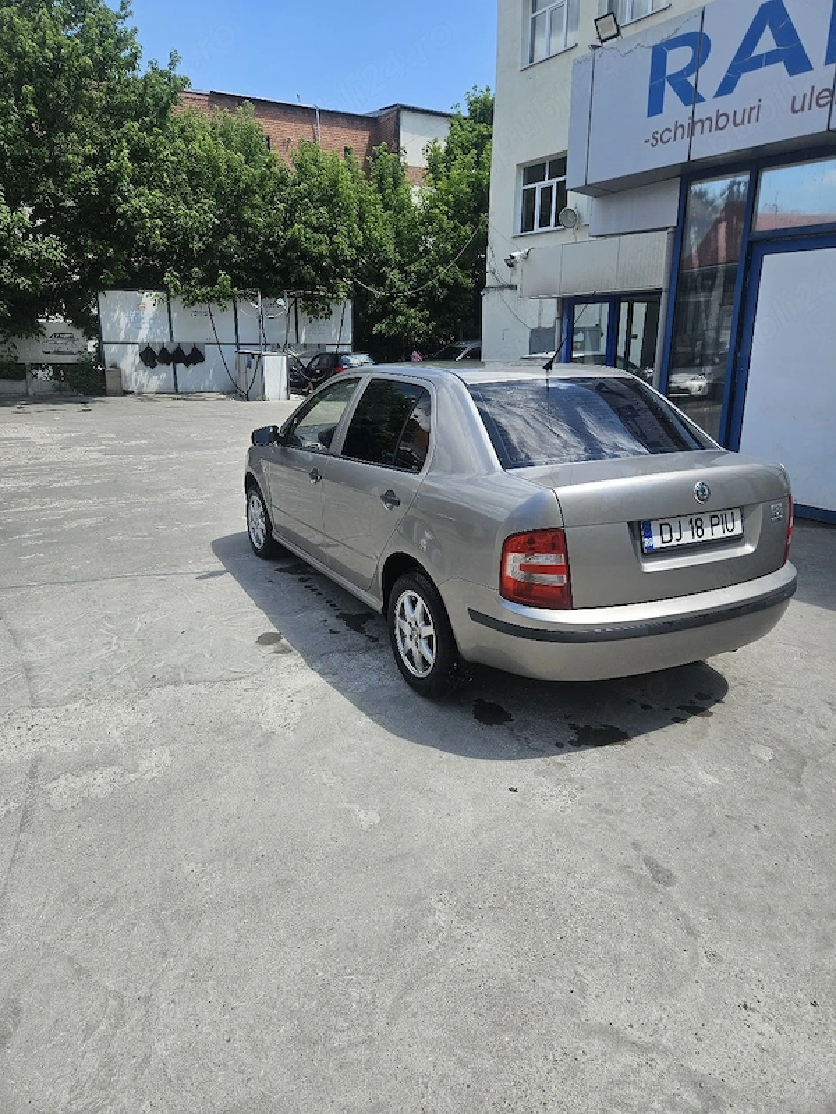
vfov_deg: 73.9
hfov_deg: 58.9
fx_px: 741
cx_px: 418
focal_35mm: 23
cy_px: 557
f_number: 1.8
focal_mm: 5.4
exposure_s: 1/1250
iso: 25
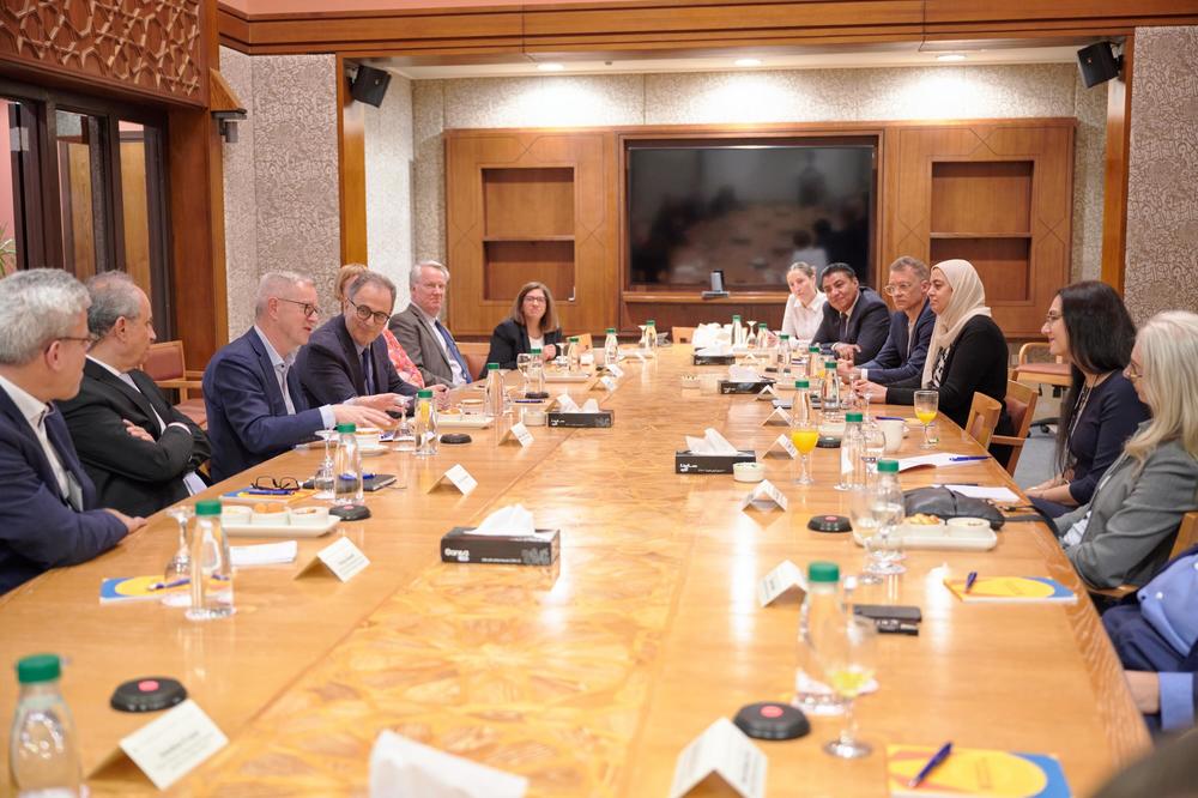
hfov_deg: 49.6
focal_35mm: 39
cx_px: 599
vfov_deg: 34.2
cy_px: 399
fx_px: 1297
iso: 2000
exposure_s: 1/100
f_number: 2.8
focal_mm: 39
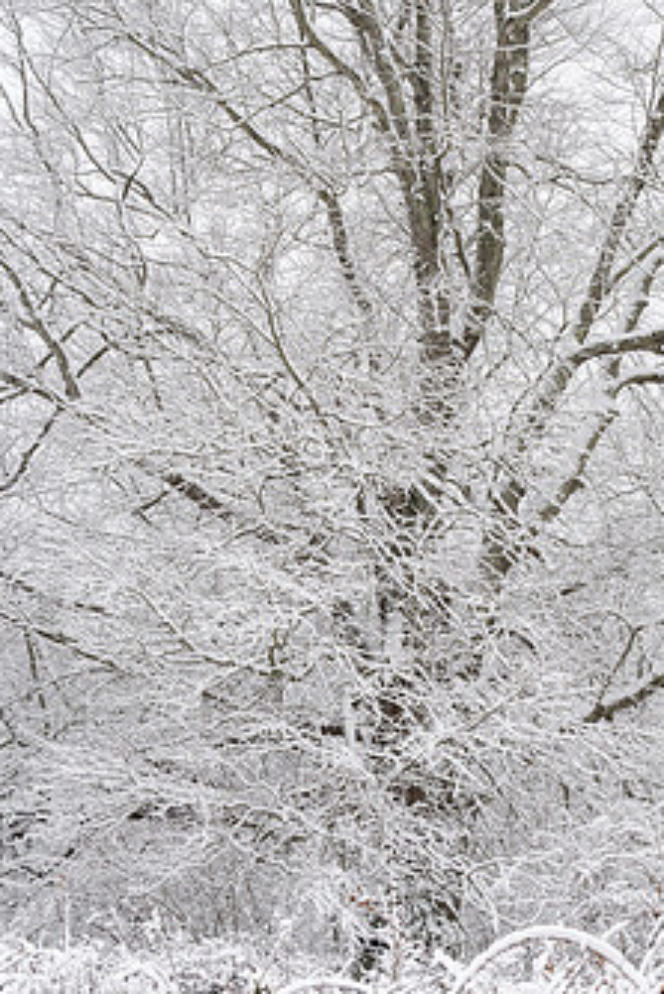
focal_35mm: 101
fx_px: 2791
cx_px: 417
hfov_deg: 13.6
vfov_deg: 20.2
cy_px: 429
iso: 320
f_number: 10
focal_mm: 50
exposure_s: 1/80
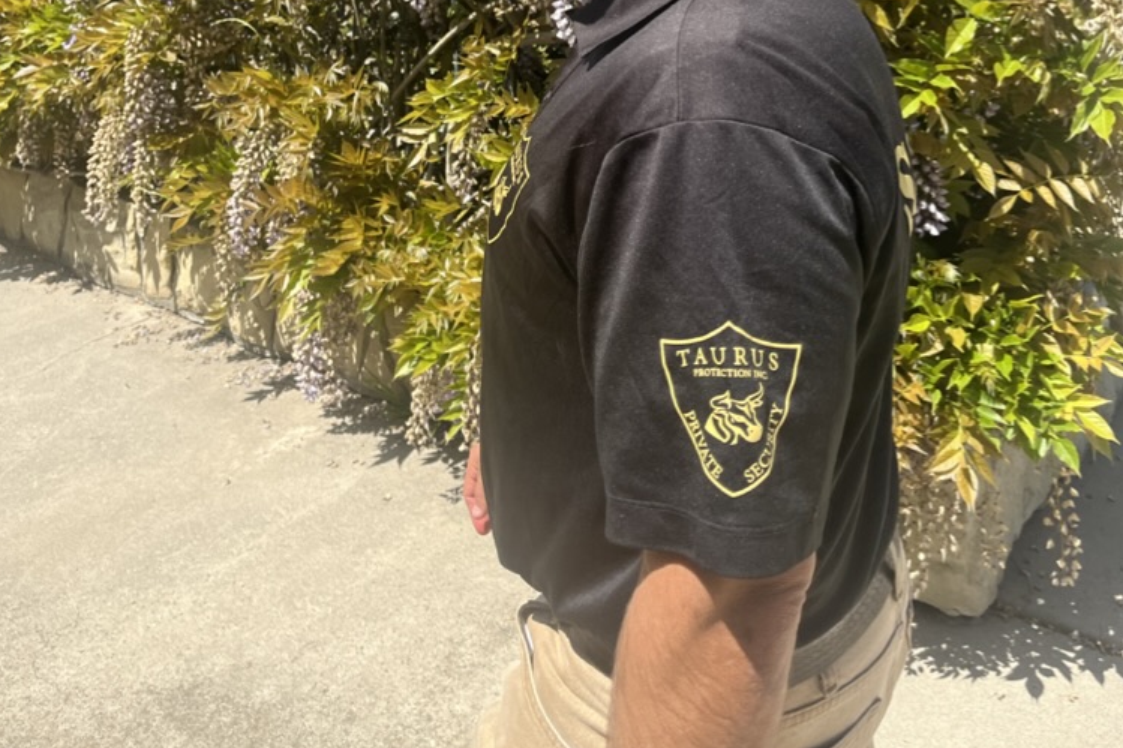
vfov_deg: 33.6
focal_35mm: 37
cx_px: 557
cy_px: 42
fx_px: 1154
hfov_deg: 51.9
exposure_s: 1/1890
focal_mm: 5.1
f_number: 1.6
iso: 50
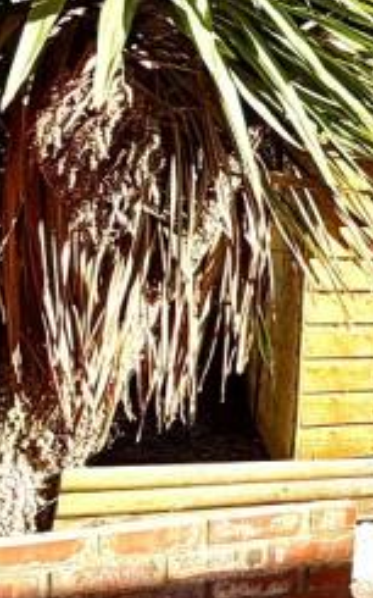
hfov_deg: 14.2
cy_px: 227
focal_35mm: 62
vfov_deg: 32.8
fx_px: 1009
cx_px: 895
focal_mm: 2.22
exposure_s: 1/770
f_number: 2.2
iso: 25
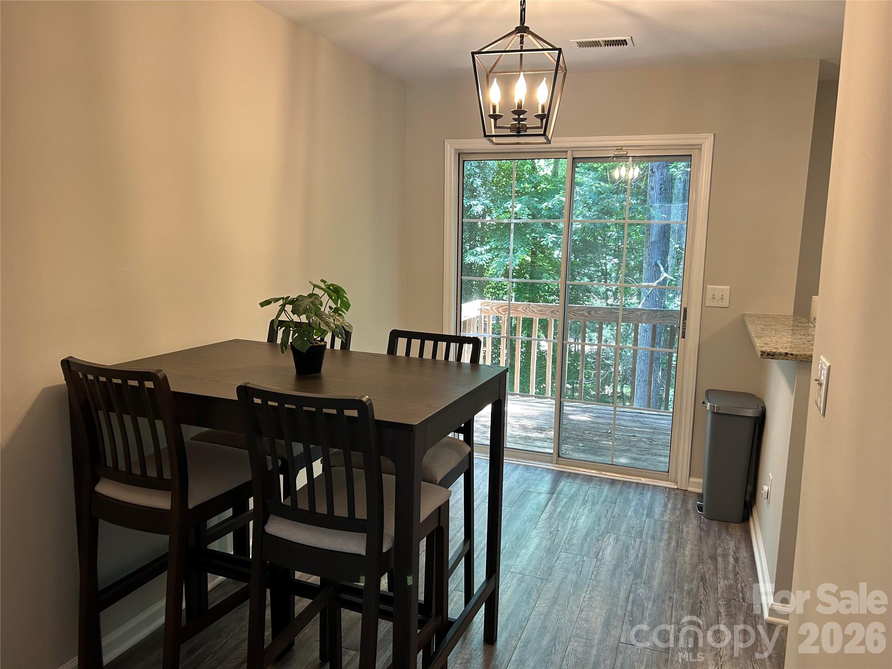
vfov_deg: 53.1
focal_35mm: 26
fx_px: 670
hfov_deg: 67.3
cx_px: 446
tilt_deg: -8.7
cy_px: 334
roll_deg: -0.7
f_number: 1.5
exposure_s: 1/60
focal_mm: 5.7
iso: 100
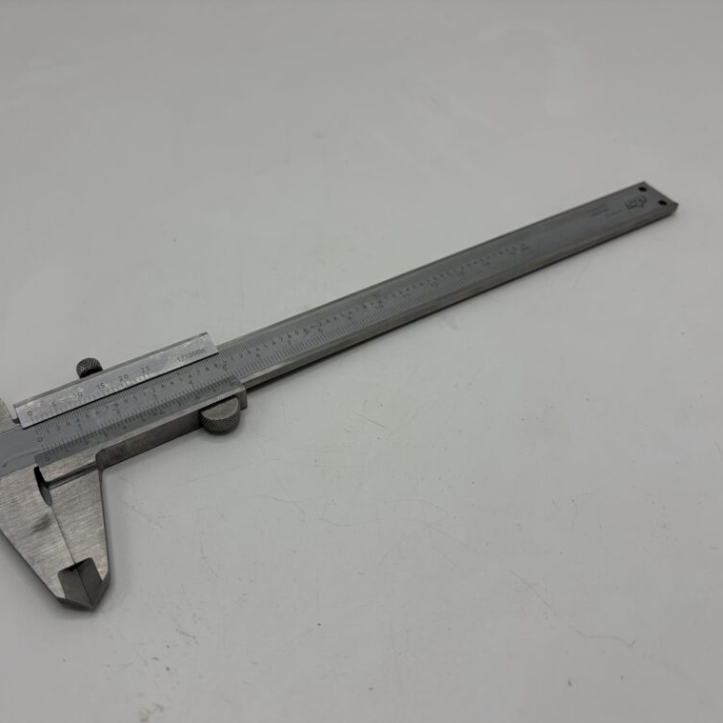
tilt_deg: -46.7
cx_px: 315
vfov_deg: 52.5
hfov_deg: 52.4
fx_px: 733
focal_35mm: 31
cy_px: 364
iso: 50
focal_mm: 5.96
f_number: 1.6
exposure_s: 1/2075
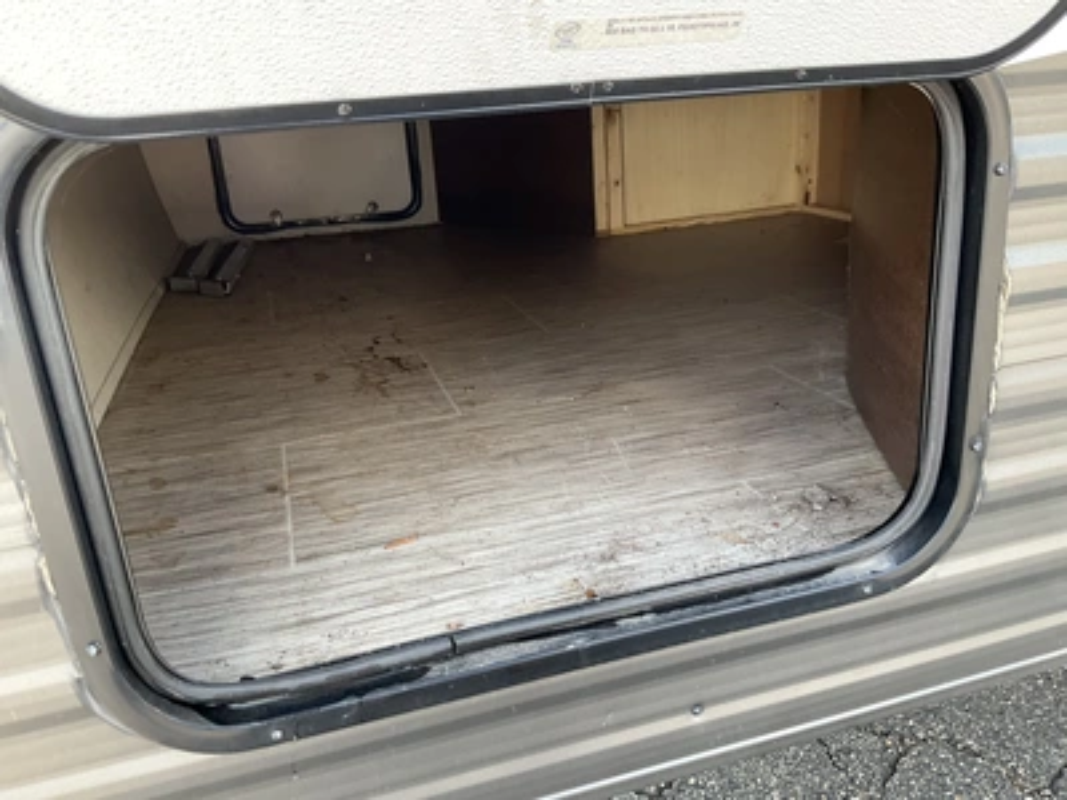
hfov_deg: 61.7
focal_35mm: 29
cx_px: 534
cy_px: 400
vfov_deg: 48.2
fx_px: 894
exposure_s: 1/122
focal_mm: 3
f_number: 1.8
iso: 64
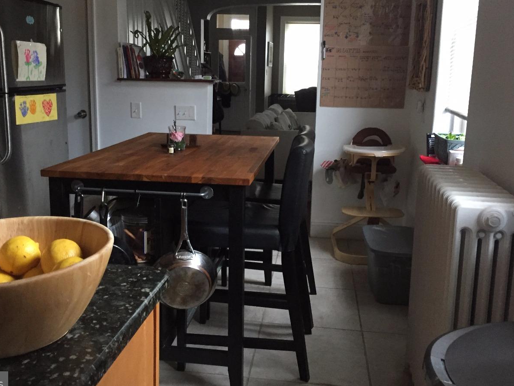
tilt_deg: -10.7
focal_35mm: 35
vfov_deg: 40.6
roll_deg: -0.7
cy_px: 163
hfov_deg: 52.6
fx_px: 520
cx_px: 243
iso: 250
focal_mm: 4.15
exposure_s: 1/30
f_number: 2.2
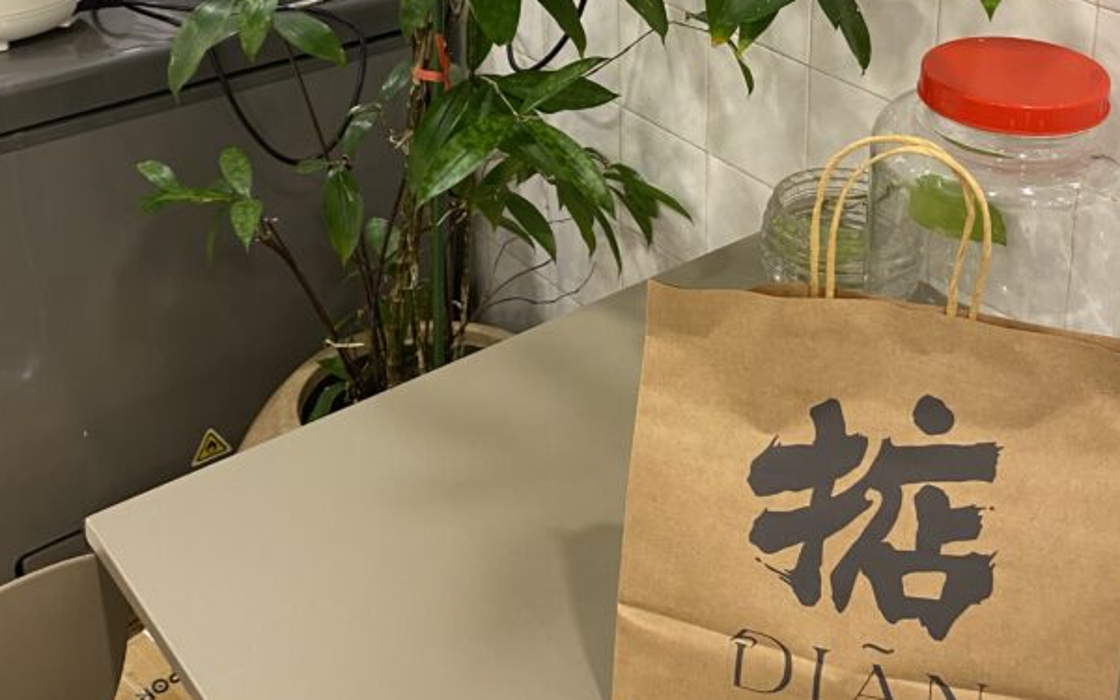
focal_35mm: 47
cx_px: 663
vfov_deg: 26.1
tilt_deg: -19.1
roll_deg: +0.3
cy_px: 7
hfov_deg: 42.5
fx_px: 1435
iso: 160
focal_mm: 4.25
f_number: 1.8
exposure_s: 1/50
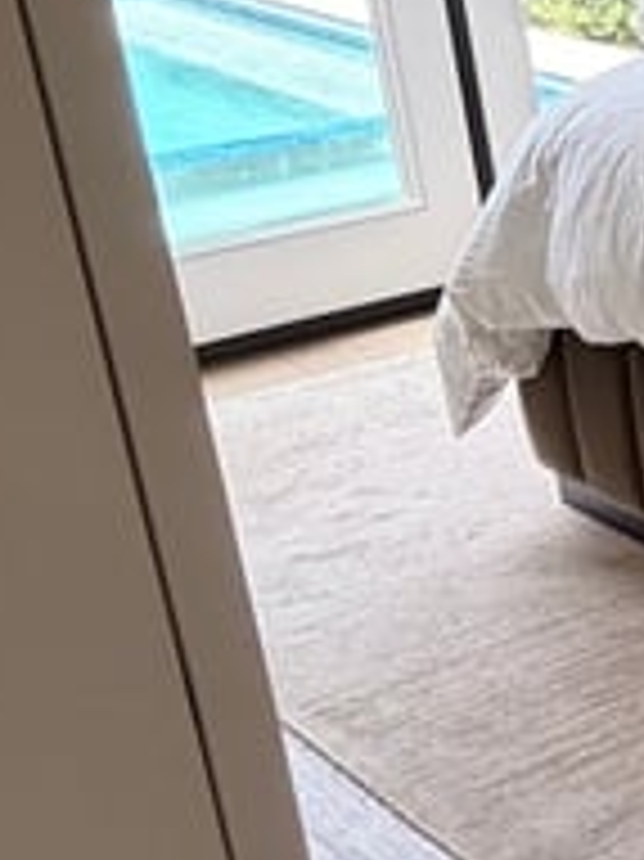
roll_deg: -1.0
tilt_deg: -16.9
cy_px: 214
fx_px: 1862
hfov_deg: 12.9
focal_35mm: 75
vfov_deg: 25.7
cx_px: 1698
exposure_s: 1/120
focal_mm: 2.22
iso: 160
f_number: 2.2
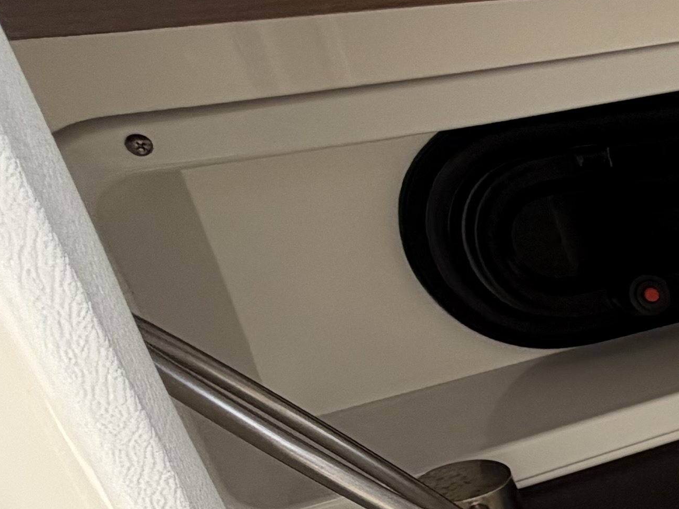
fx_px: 1216
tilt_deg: -33.5
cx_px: 1279
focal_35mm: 62
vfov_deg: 22.0
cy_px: 600
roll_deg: -3.0
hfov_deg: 20.2
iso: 50
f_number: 2.2
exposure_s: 1/502
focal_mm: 2.22
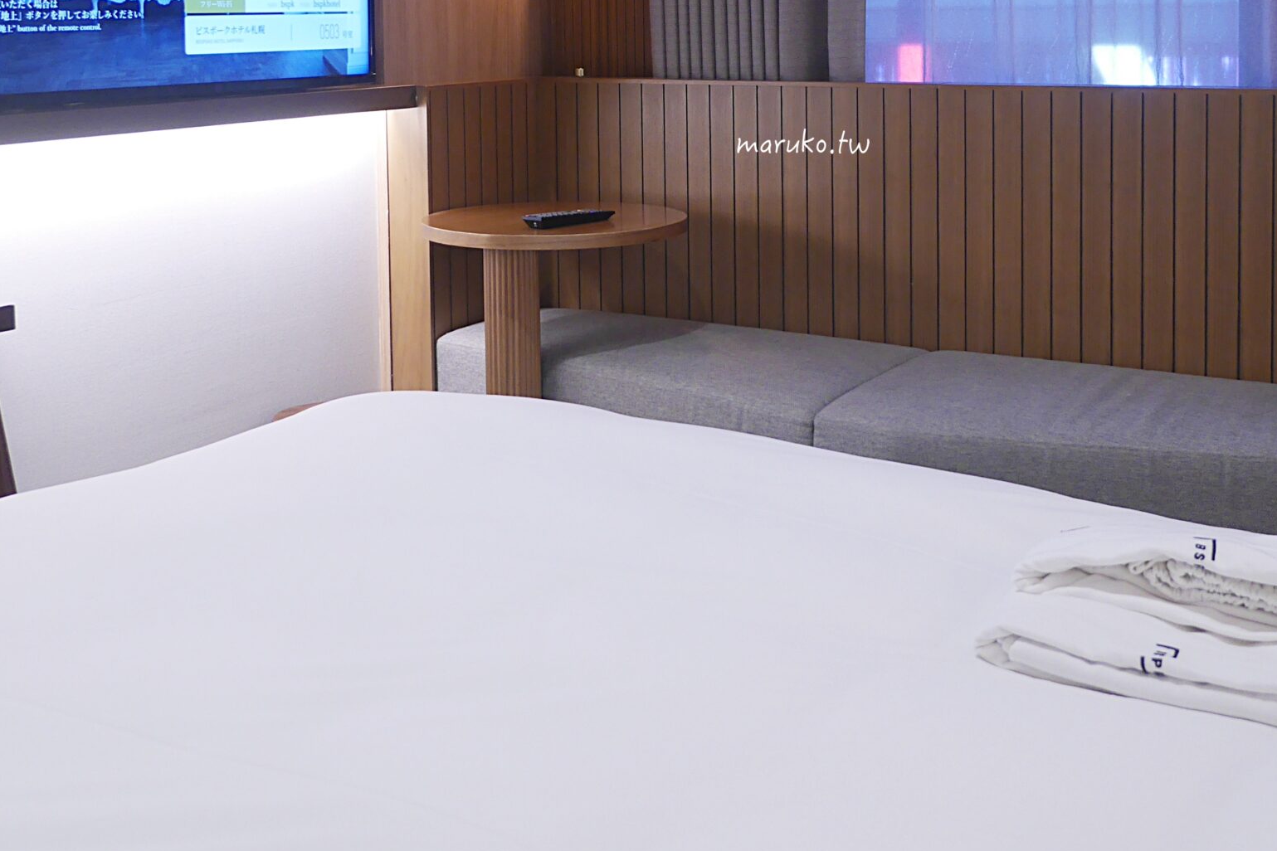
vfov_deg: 28.7
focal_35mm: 45
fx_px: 1596
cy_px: 92
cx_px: 609
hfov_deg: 43.6
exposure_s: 1/60
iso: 640
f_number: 2.8
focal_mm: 13
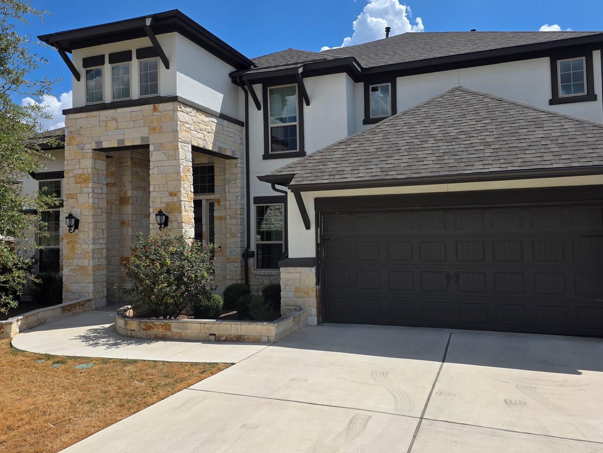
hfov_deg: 63.4
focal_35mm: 28
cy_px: 212
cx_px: 323
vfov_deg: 49.7
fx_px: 488
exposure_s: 1/7944
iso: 80
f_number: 1.7
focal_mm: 6.25
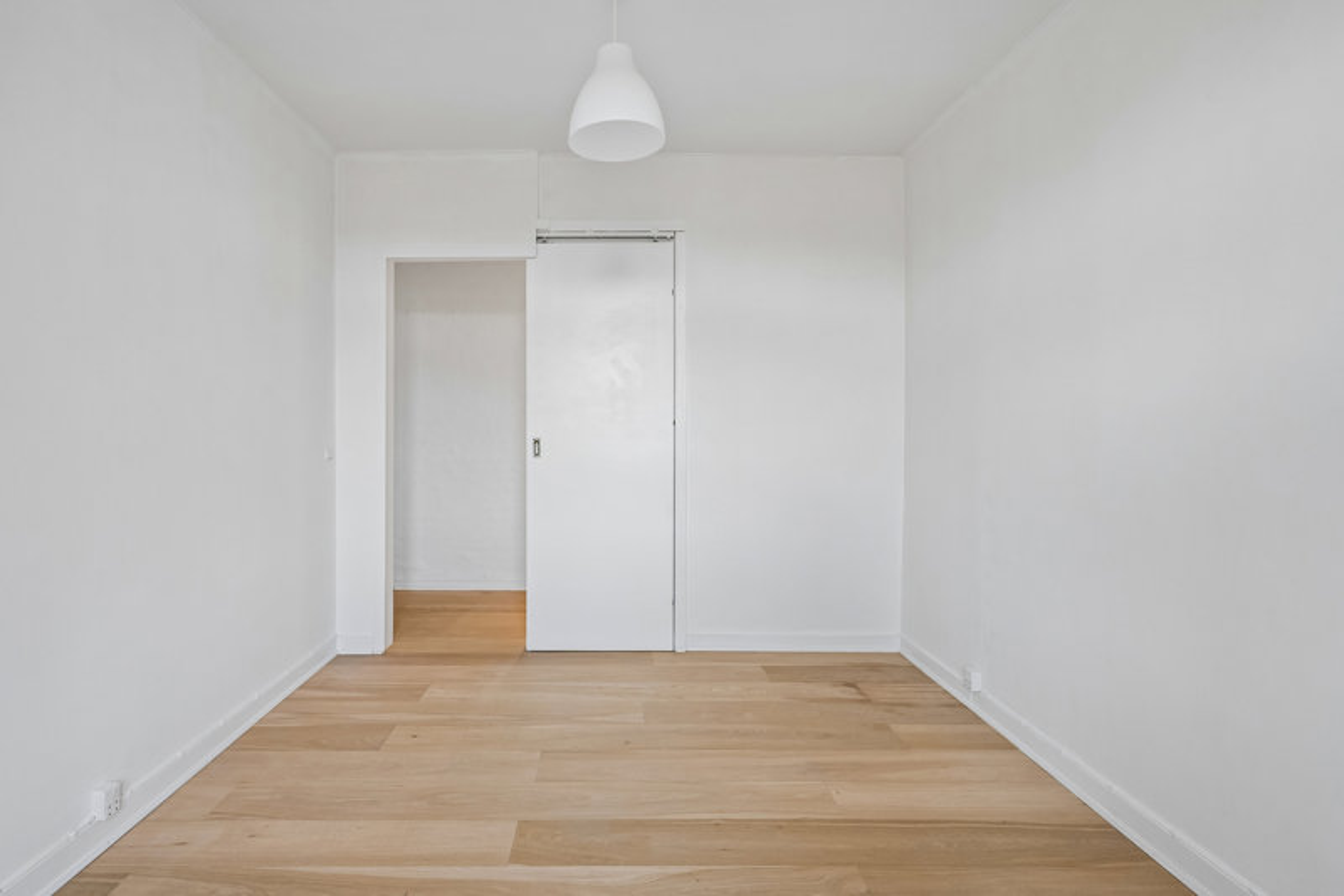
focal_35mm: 16
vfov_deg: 73.7
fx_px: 597
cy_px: 448
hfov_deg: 96.7
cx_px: 672
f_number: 6.3
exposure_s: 1/20
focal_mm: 16
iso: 400
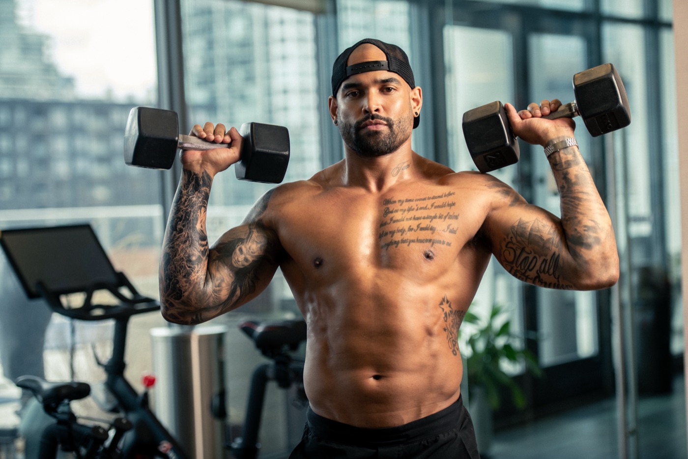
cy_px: 230
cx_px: 344
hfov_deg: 22.1
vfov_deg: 14.9
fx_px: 1758
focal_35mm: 92
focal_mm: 92
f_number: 3.2
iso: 125
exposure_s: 1/125
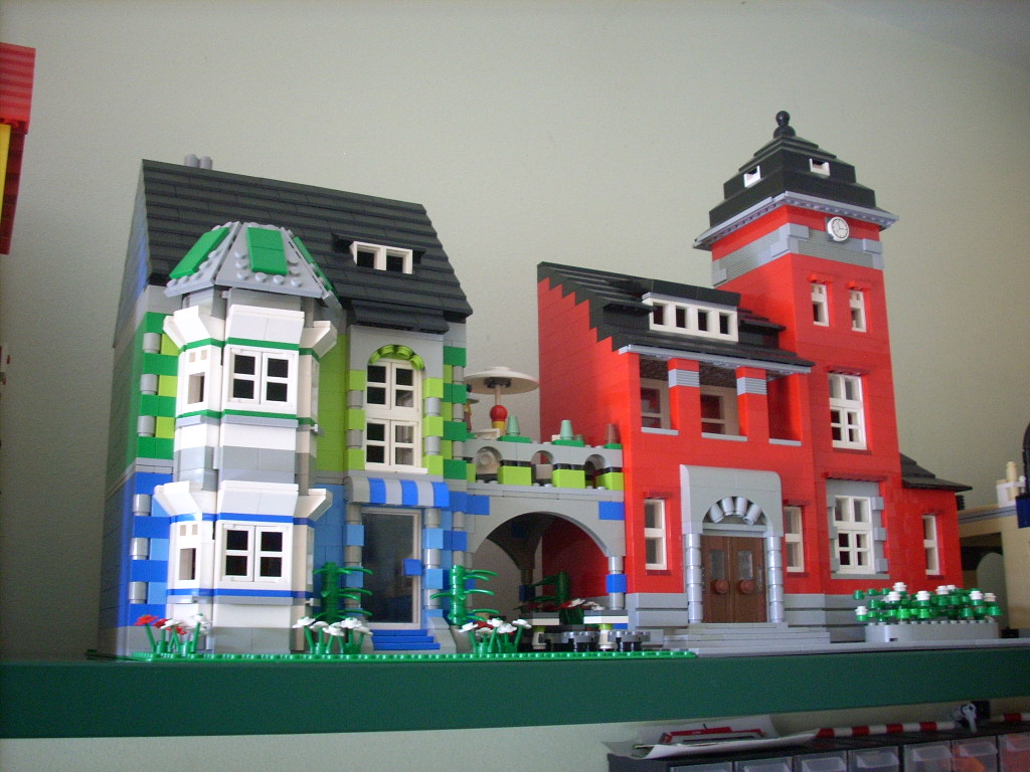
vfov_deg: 38.7
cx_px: 515
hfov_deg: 50.1
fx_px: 1101
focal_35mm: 37
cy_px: 386
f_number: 2.8
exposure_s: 1/15.3
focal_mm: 6.2
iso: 200
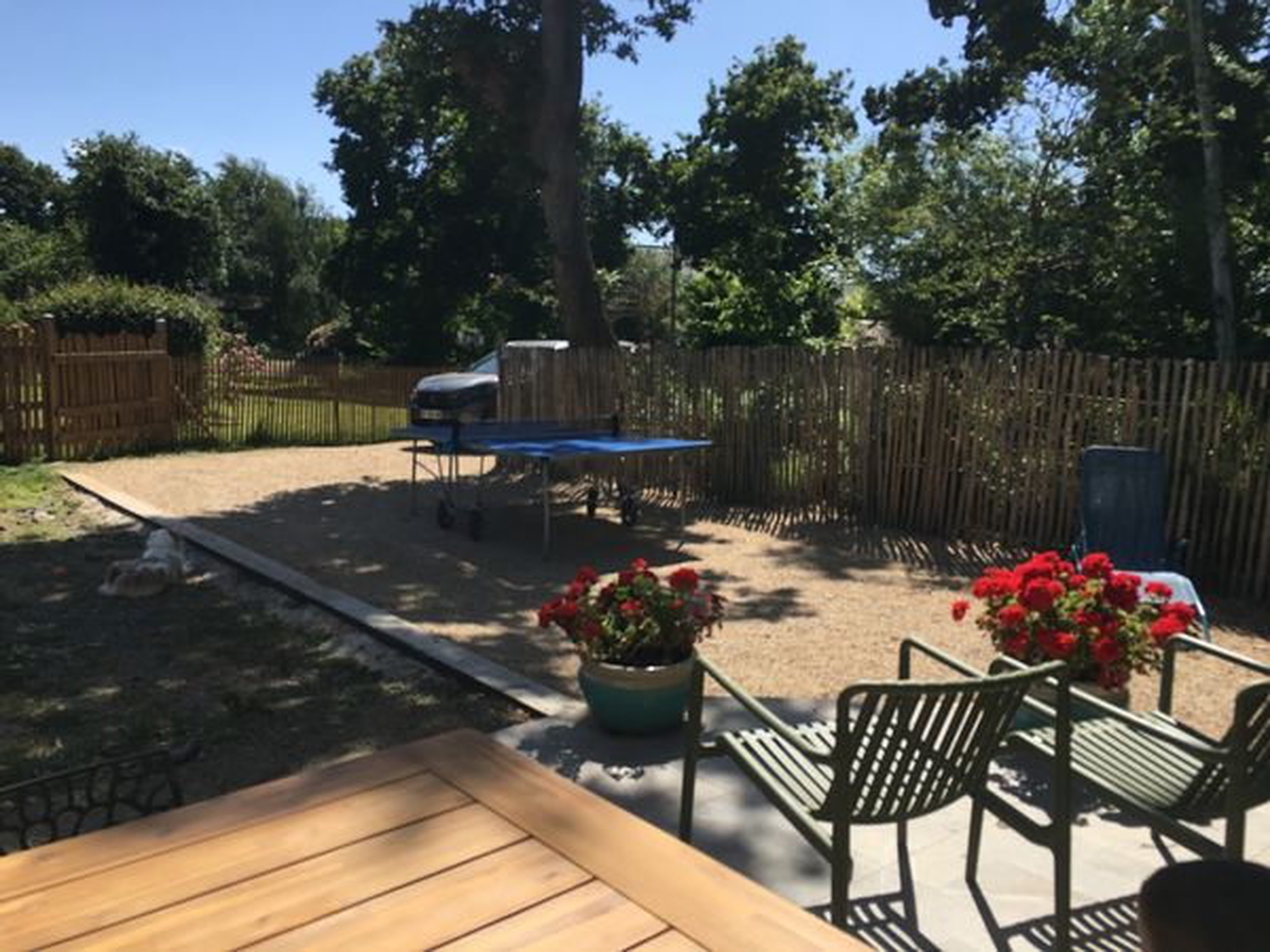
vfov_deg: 48.2
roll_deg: -1.5
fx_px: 1064
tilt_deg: -8.0
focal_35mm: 29
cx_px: 635
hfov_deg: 61.7
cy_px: 476
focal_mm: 4.15
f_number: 2.2
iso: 25
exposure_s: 1/1603
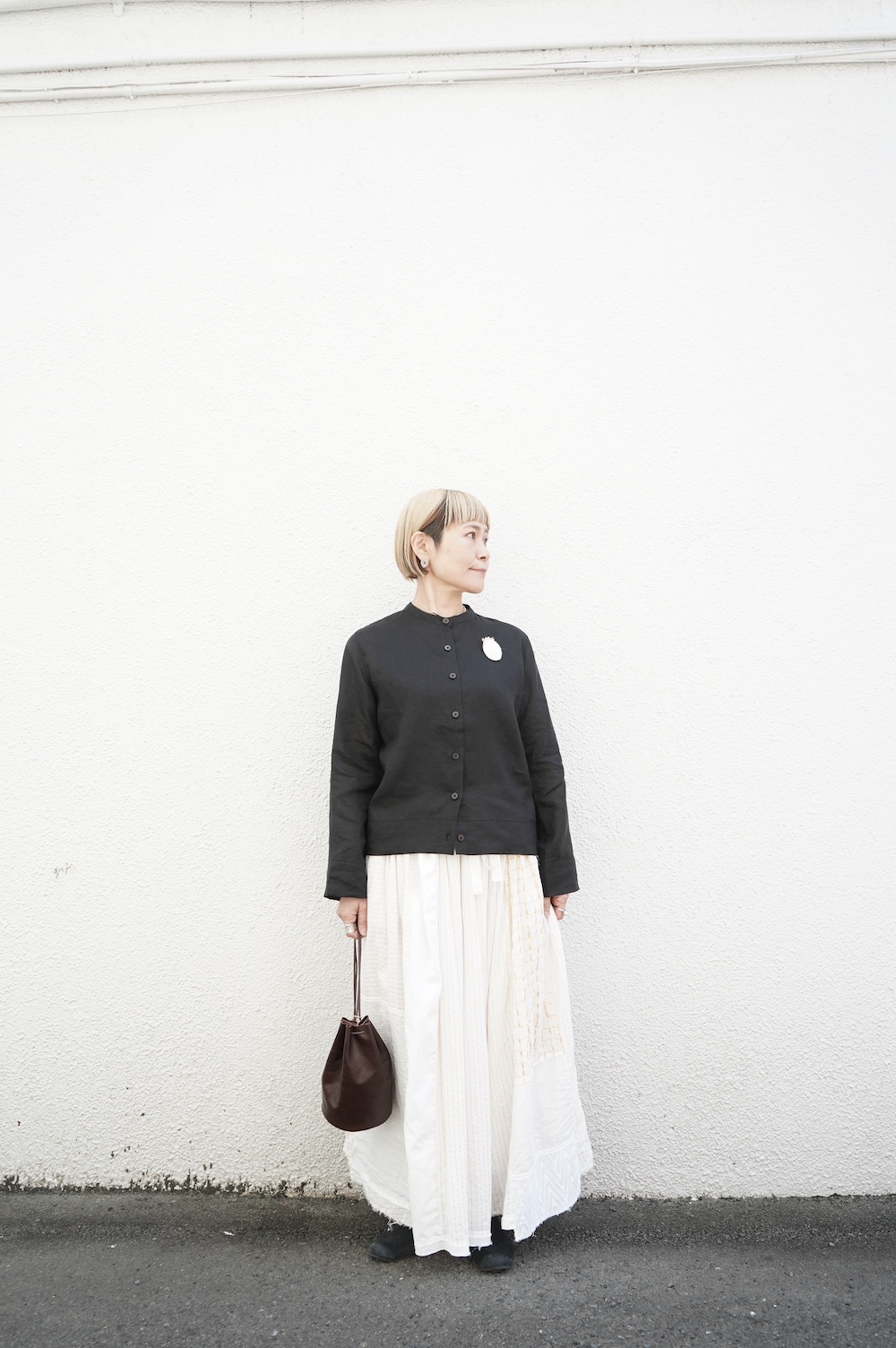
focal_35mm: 30
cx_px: 448
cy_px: 674
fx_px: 1122
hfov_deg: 43.5
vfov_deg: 62.0
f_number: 5.6
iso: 800
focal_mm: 30
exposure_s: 1/400
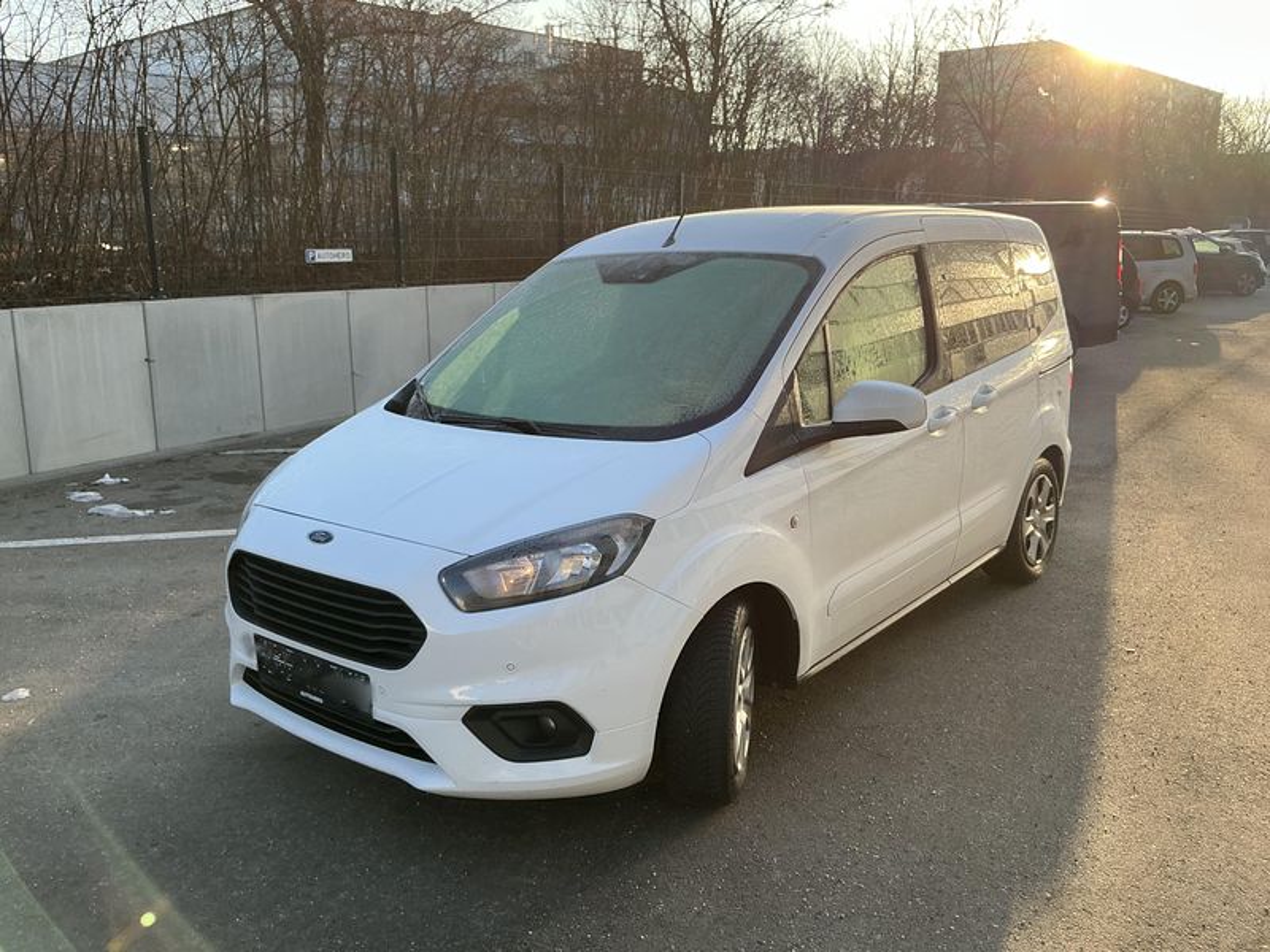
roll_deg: -0.6
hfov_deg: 63.4
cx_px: 635
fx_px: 1027
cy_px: 476
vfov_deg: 49.7
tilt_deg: -12.6
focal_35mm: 28
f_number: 1.8
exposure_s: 1/439
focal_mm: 3
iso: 25
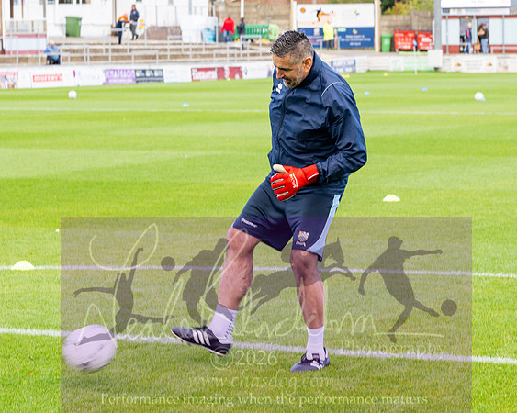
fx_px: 2097
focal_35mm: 137
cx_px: 393
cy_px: 162
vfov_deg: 11.2
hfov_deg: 14.0
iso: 100
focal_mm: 85
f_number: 6.3
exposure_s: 1/80
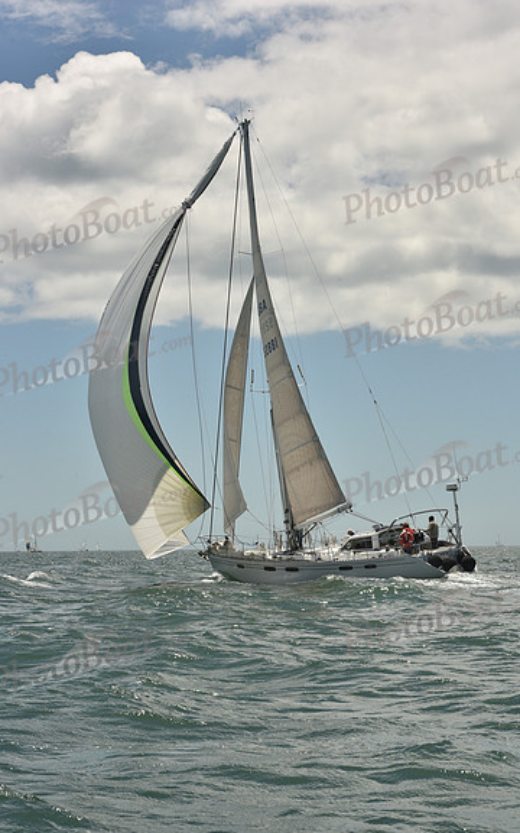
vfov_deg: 26.8
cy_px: 416
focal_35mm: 77
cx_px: 268
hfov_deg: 16.9
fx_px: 1746
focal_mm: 75
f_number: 14
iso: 320
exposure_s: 1/800
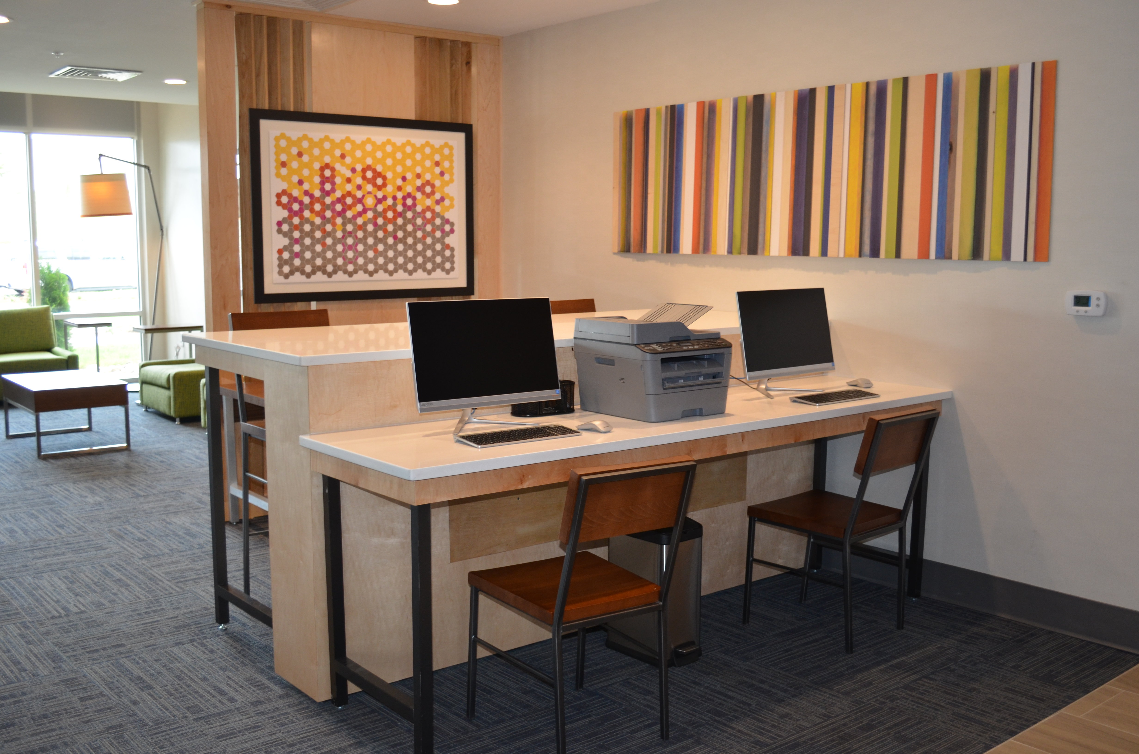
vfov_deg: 36.7
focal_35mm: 36
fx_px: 1137
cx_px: 570
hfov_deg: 53.2
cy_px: 377
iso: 400
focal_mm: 24
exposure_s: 1/60
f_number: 4
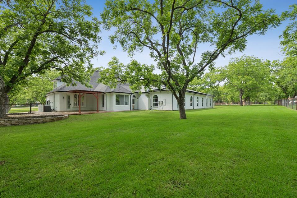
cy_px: 104
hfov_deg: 100.4
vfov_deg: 77.3
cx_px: 149
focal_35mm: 15
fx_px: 124
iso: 400
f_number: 8
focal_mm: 14
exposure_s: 1/400
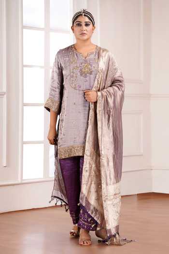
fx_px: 648
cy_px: 127
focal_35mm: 92
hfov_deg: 14.9
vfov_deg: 22.1
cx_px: 84
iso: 200
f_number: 10
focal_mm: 92
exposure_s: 1/125
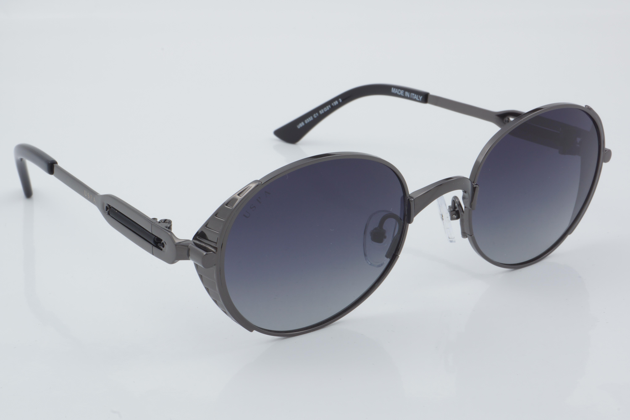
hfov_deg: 27.0
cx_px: 315
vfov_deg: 18.2
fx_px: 1312
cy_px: 210
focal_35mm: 75
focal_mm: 50
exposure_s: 1/4
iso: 100
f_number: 32
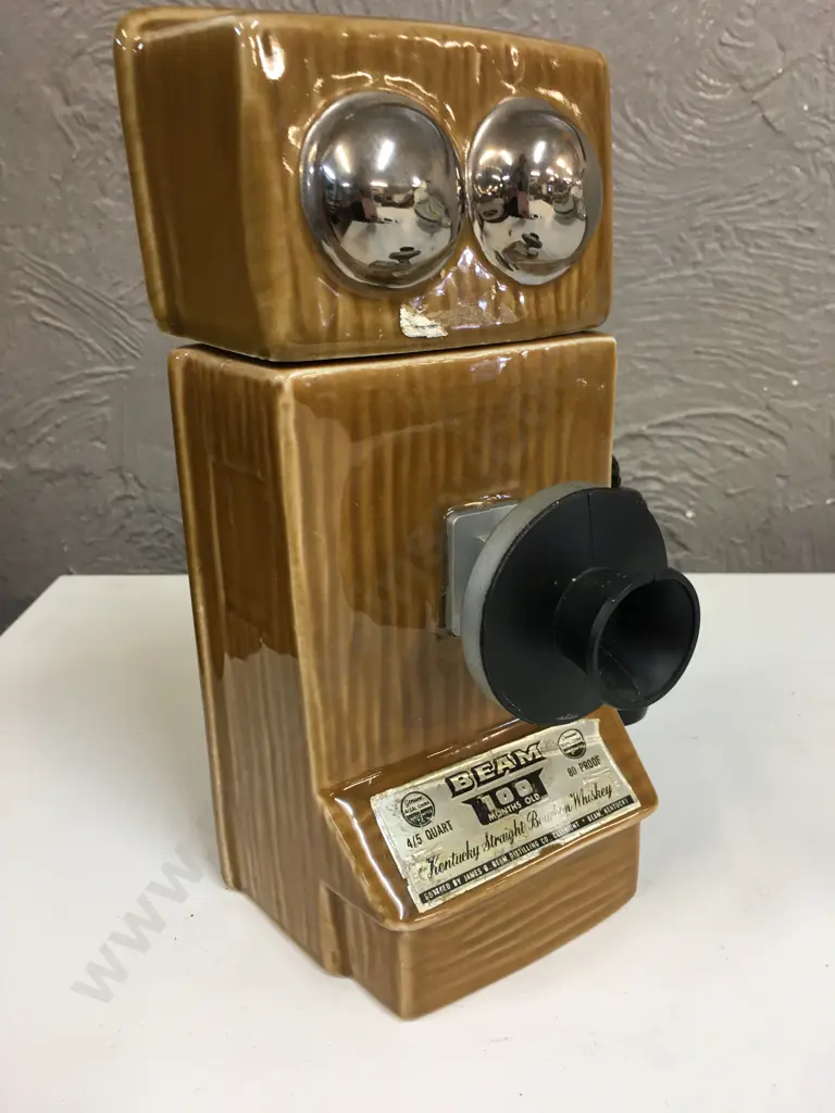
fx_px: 933
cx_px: 418
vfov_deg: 61.7
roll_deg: +0.2
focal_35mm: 29
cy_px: 556
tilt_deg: -20.2
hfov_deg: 48.2
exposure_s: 1/17
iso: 40
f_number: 2.2
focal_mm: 4.15
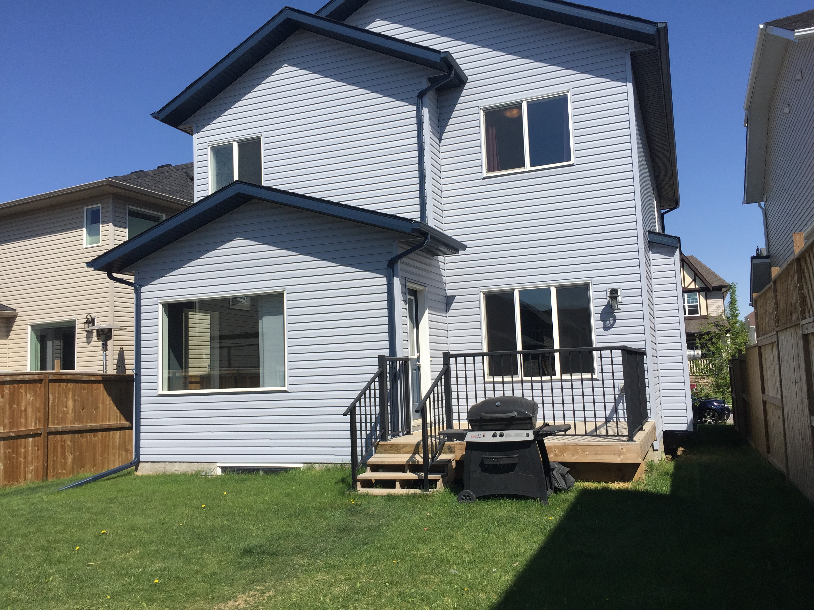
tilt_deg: +3.8
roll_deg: +2.1
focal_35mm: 29
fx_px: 682
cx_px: 407
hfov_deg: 61.7
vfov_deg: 48.2
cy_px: 305
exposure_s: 1/2825
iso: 32
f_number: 2.2
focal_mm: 4.15
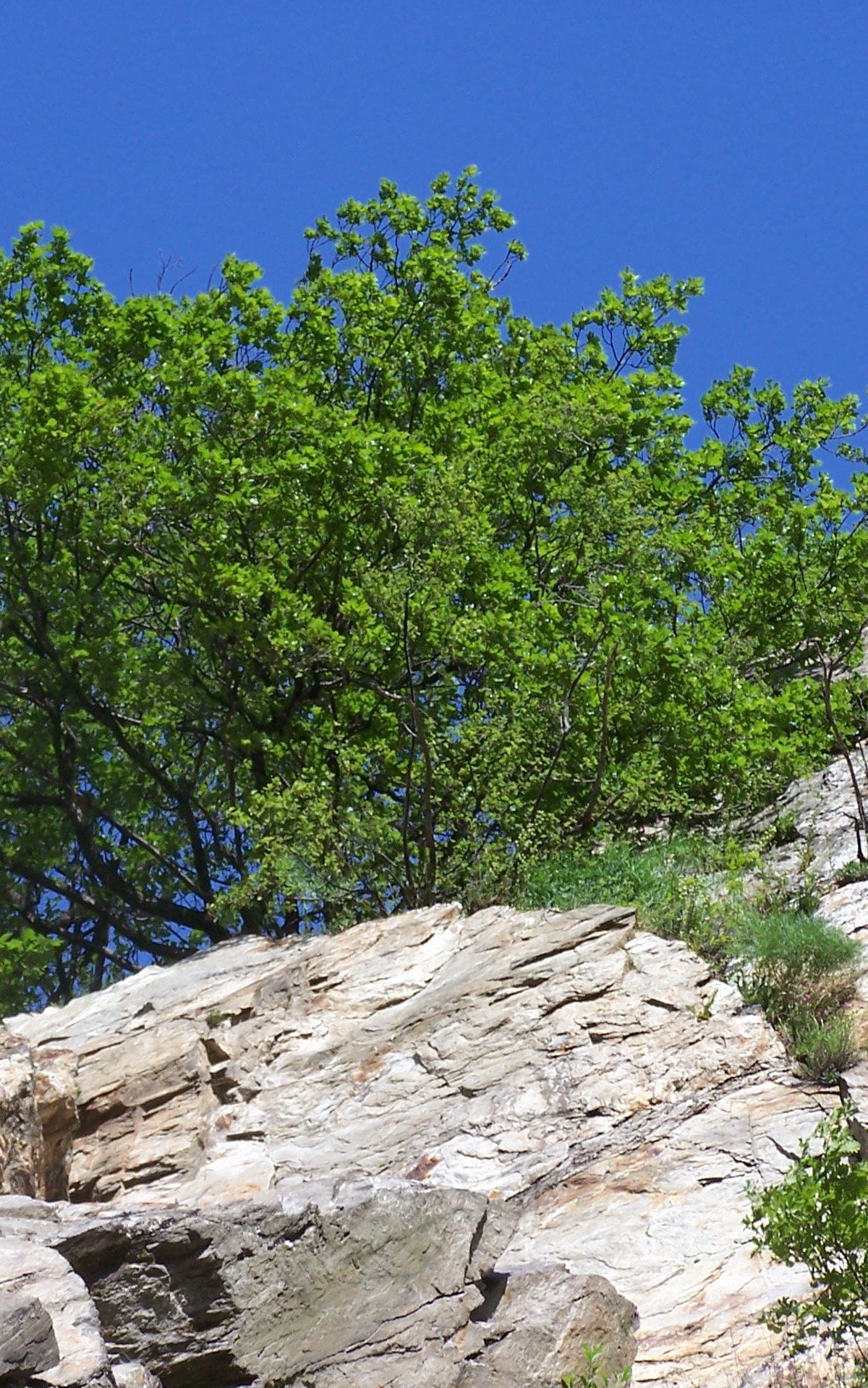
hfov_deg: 7.2
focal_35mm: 182
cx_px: 292
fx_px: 6889
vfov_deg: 11.5
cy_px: 691
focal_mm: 21.2
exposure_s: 1/750
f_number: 3.2
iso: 80
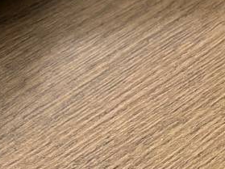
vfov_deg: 16.6
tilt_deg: -48.7
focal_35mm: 84
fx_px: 546
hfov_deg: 20.2
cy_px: -46
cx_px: -109
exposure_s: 1/50
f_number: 1.6
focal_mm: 5.96
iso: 400
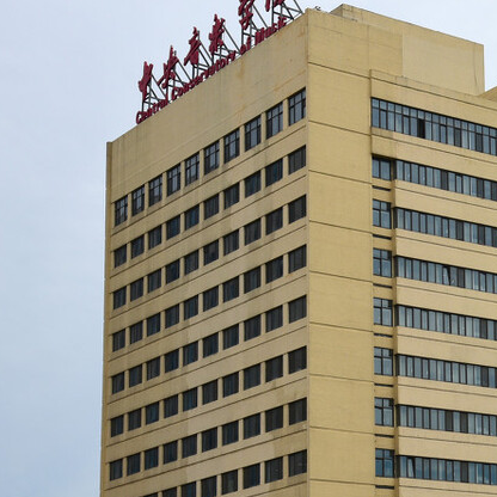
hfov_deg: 17.2
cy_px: 401
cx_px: 541
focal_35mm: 98
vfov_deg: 17.6
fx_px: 1592
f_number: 11
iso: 200
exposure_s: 1/400
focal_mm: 40
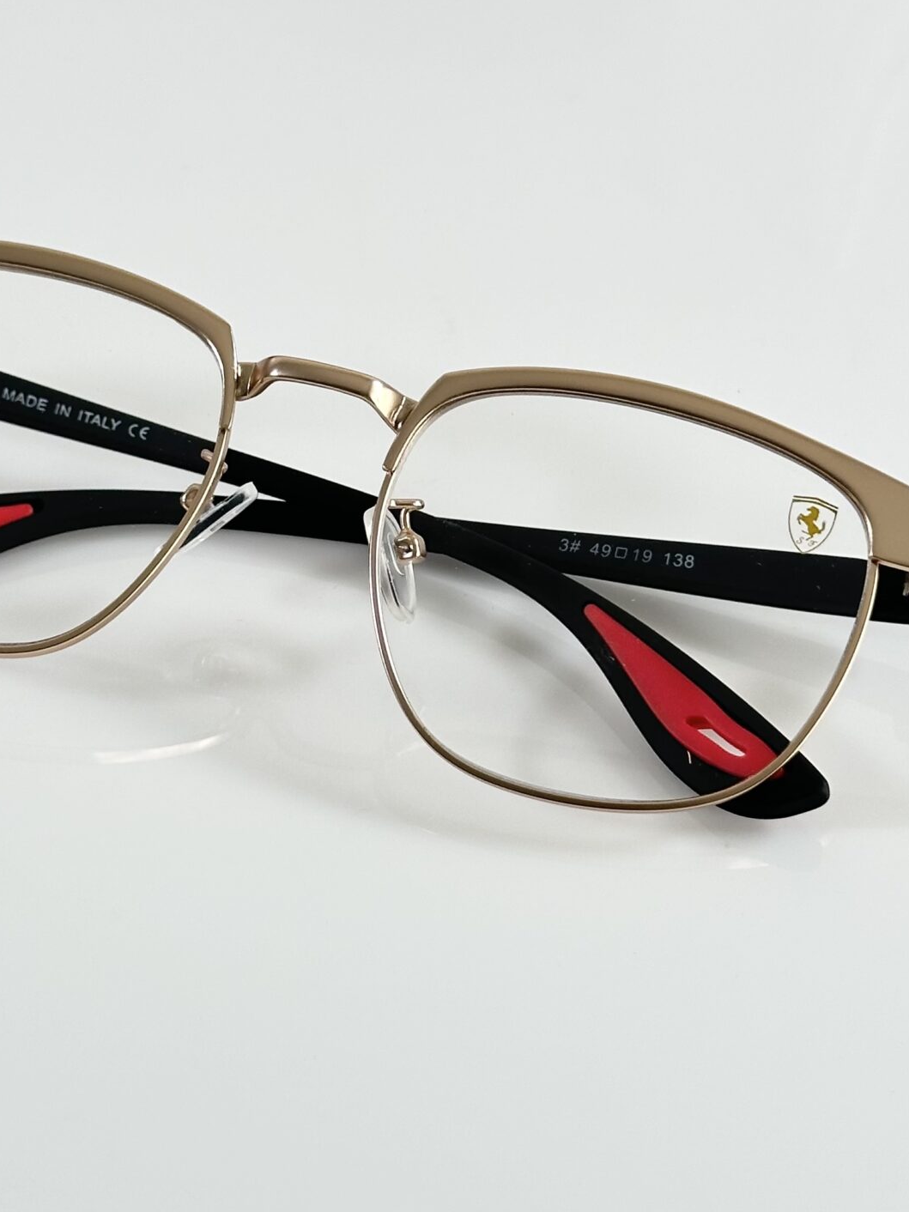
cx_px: 311
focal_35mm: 87
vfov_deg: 22.5
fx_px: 3046
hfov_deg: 16.9
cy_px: 567
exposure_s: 1/121
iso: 64
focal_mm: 6.86
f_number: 1.78
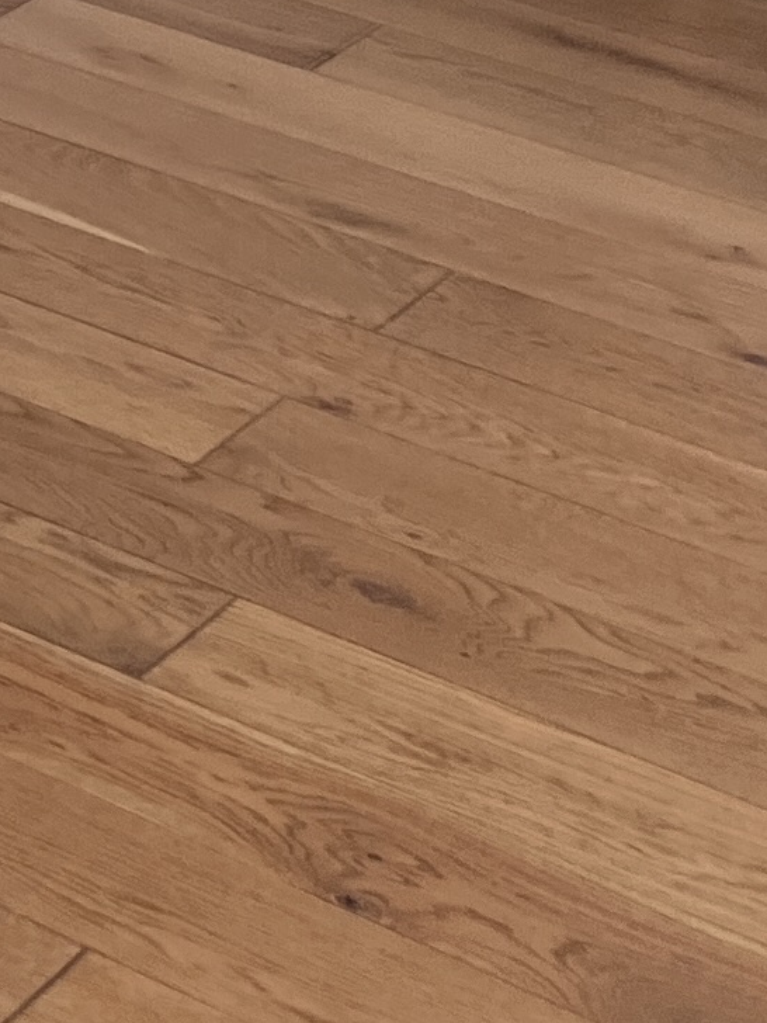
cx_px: -1587
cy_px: -526
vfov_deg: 13.0
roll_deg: -0.9
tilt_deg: -16.0
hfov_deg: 8.5
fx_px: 4254
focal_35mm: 144
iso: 40
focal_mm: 5.7
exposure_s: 1/164
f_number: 1.5
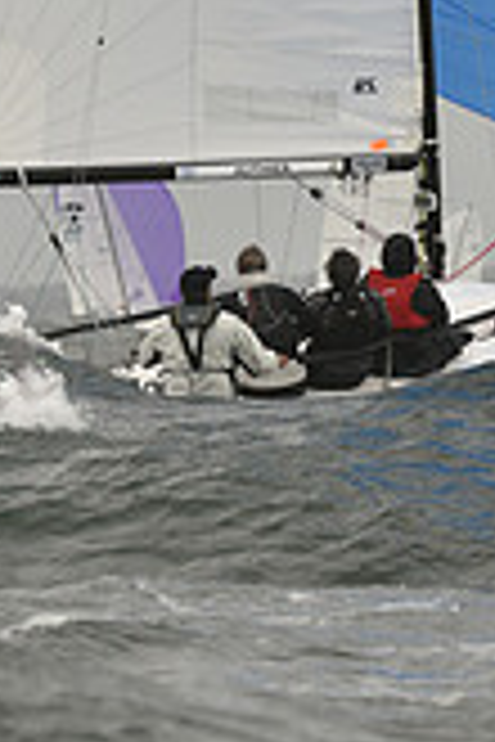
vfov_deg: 2.9
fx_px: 14539
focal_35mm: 705
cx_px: 403
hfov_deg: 2.0
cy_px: -337
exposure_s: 1/1250
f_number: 7.1
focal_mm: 200
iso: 400
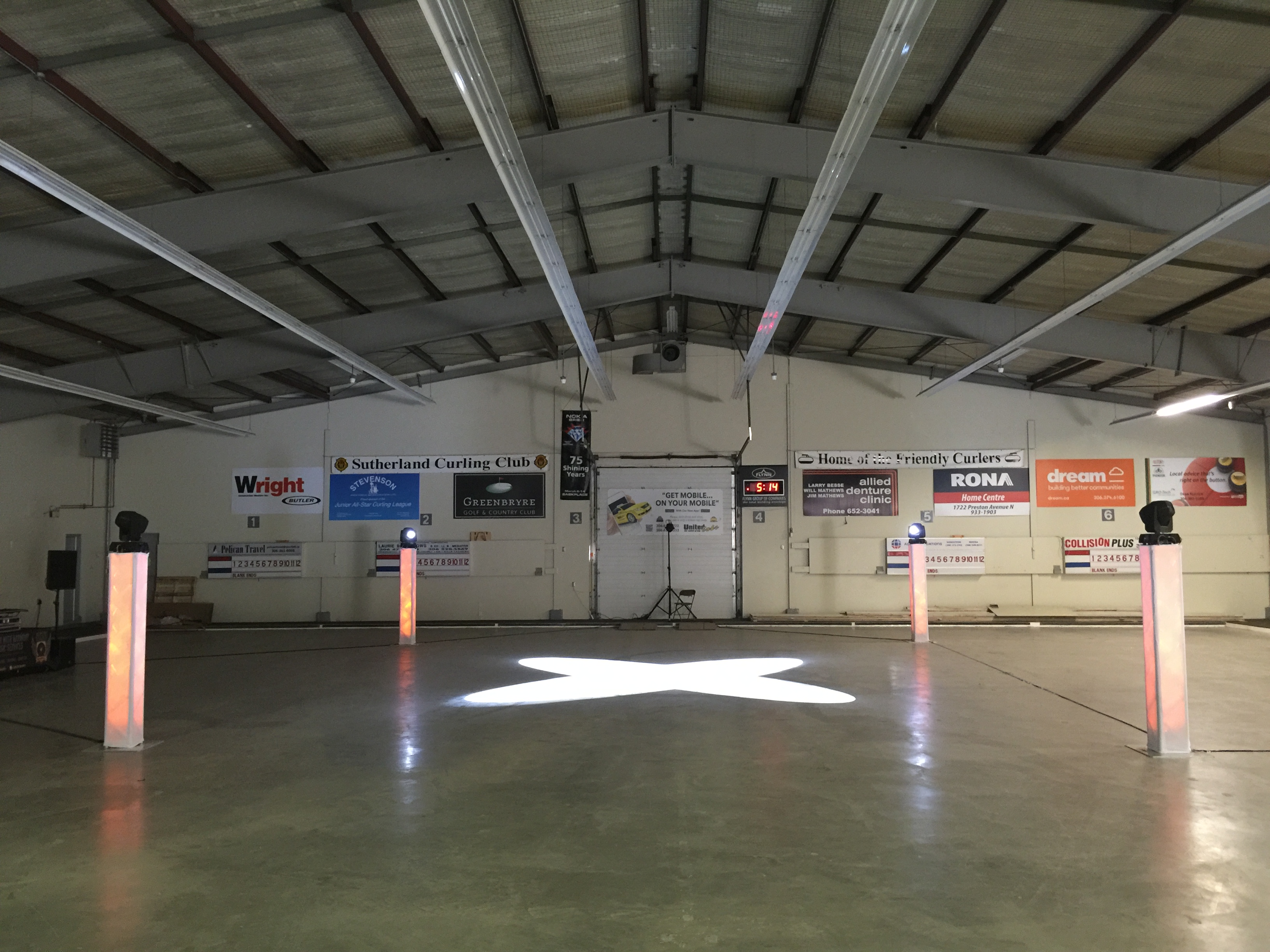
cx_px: 635
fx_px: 1064
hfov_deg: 61.7
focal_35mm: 29
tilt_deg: +2.7
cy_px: 476
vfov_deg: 48.2
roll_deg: -0.3
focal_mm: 4.15
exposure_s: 1/10
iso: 125
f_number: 2.2
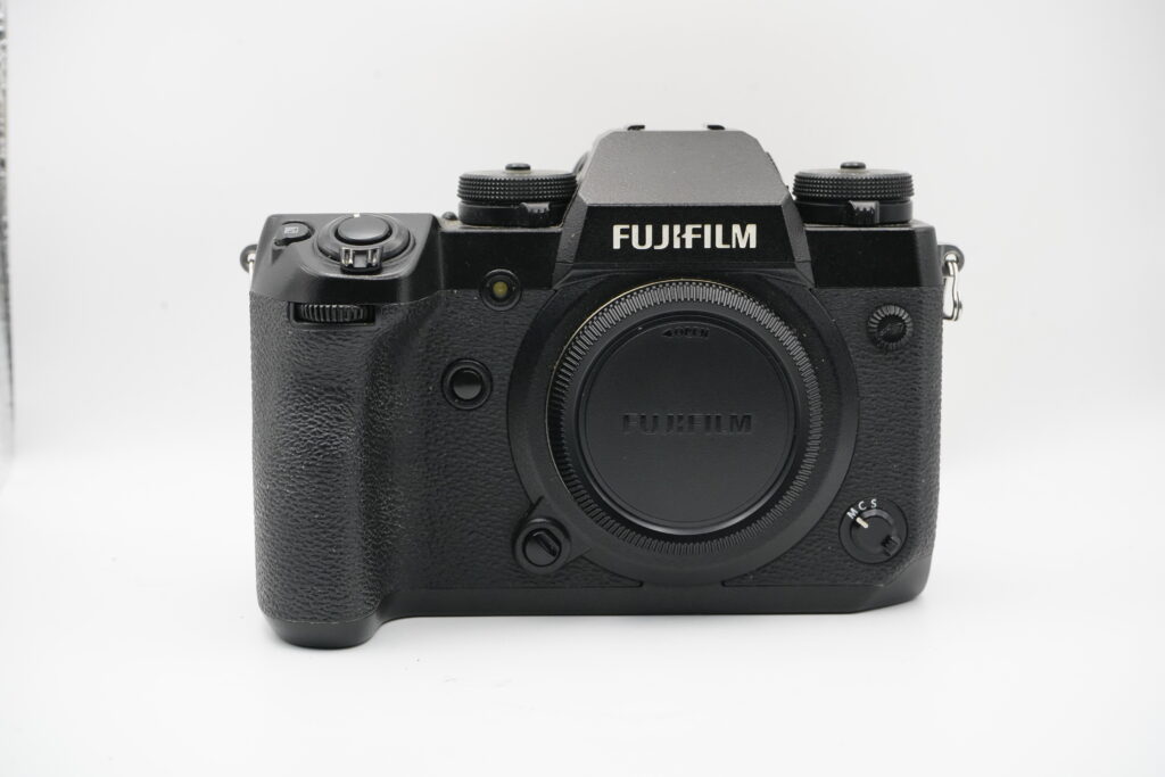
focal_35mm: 58
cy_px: 388
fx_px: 1877
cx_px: 582
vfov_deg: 23.4
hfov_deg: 34.5
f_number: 11
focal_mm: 58
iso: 4000
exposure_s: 1/125
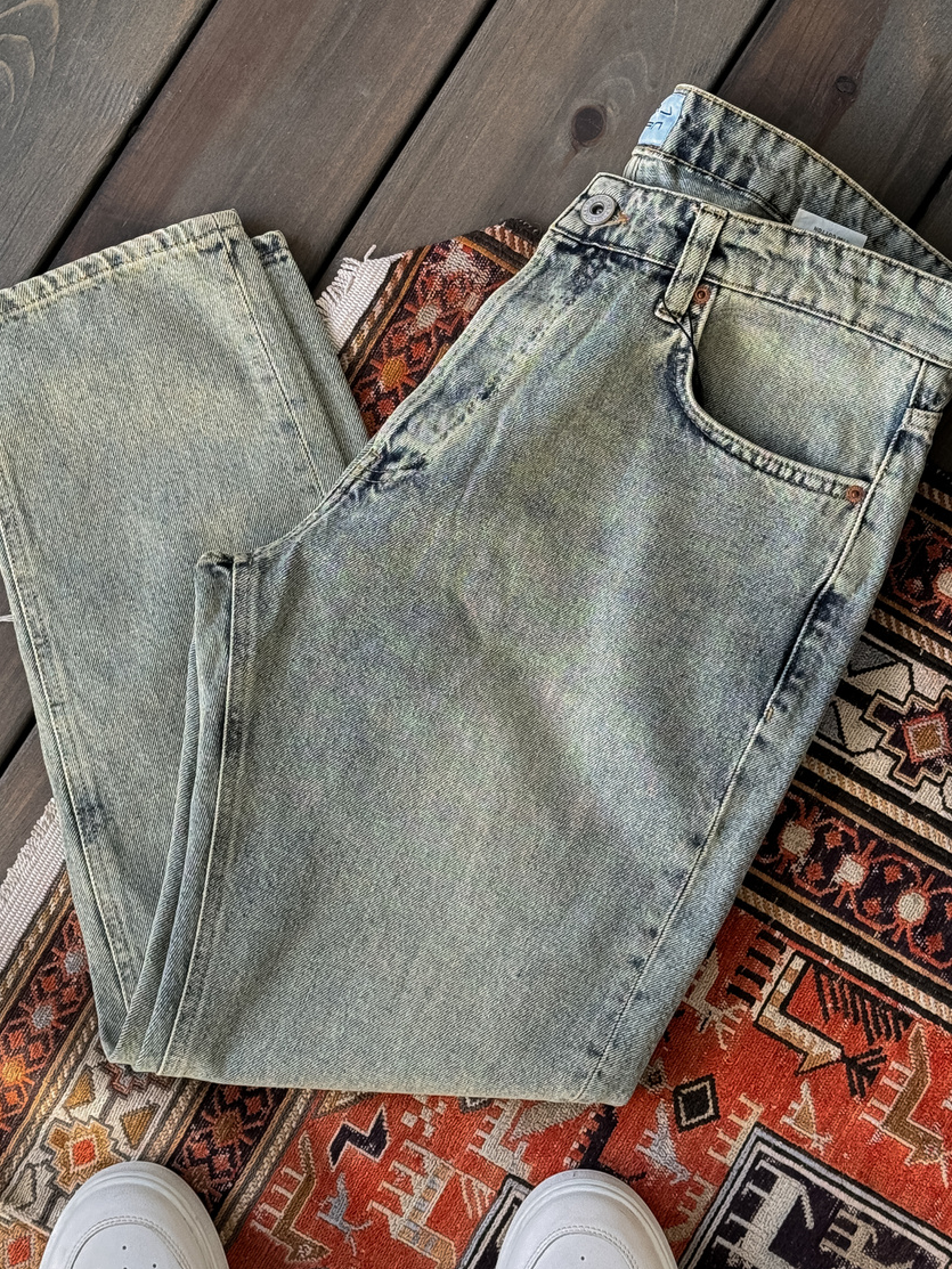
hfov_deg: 21.3
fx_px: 2530
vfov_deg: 28.1
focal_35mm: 69
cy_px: 580
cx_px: 432
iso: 100
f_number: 1.8
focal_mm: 6.86
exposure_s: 1/120
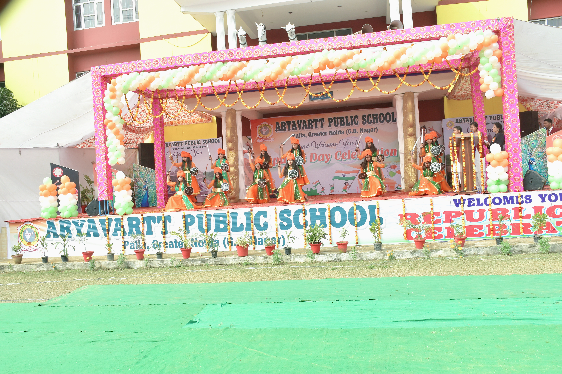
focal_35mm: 30
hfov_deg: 61.9
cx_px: 281
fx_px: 468
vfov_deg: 43.6
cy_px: 187
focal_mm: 20
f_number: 8
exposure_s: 1/125
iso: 160
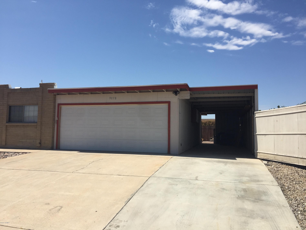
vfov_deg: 48.2
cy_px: 115
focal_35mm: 29
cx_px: 153
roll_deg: -1.8
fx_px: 256
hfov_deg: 61.7
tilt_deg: +2.6
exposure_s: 1/2639
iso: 32
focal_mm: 4.15
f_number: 2.2
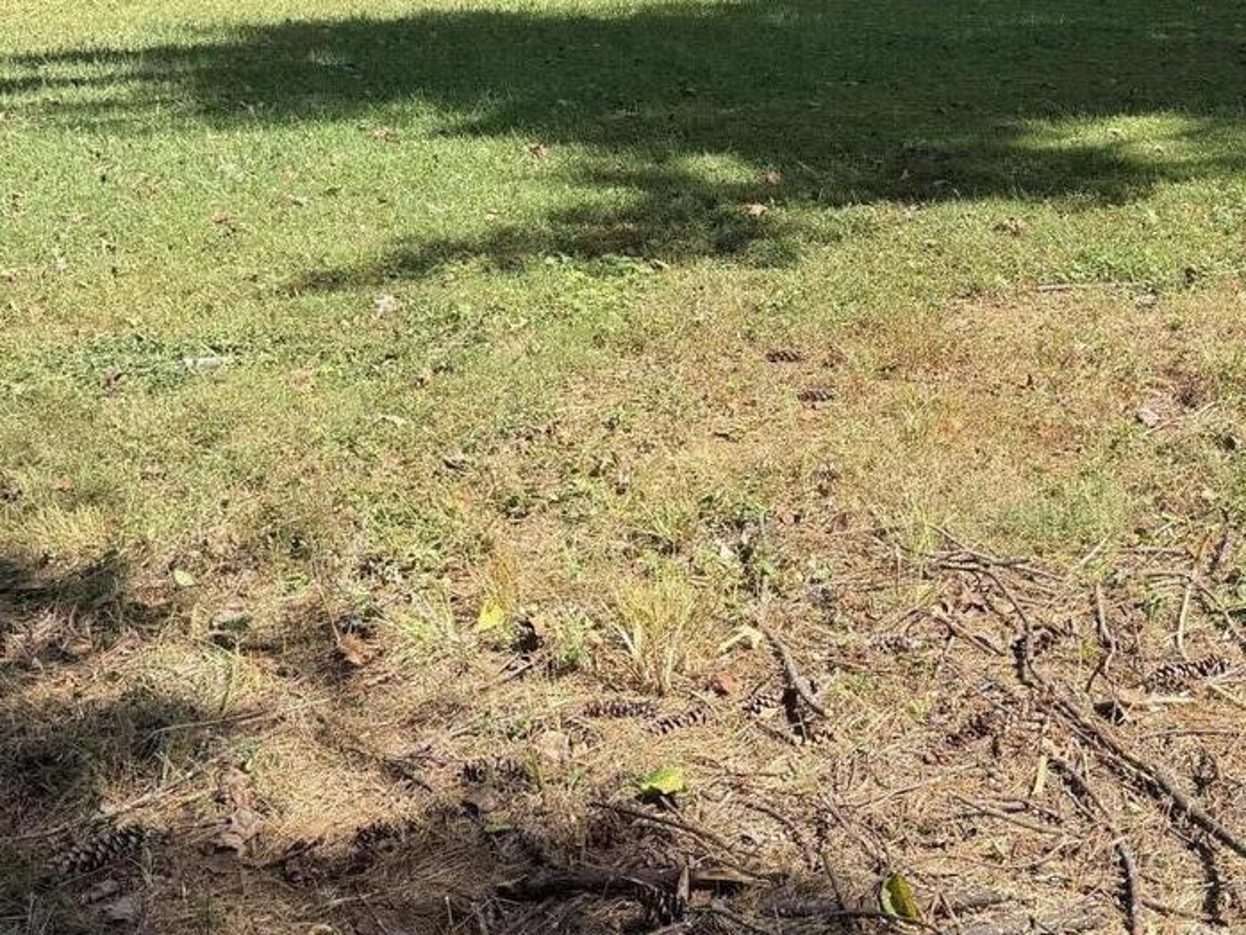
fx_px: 1980
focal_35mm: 55
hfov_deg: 34.4
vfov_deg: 26.3
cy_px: 243
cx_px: 885
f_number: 1.78
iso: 80
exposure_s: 1/1553
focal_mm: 6.76
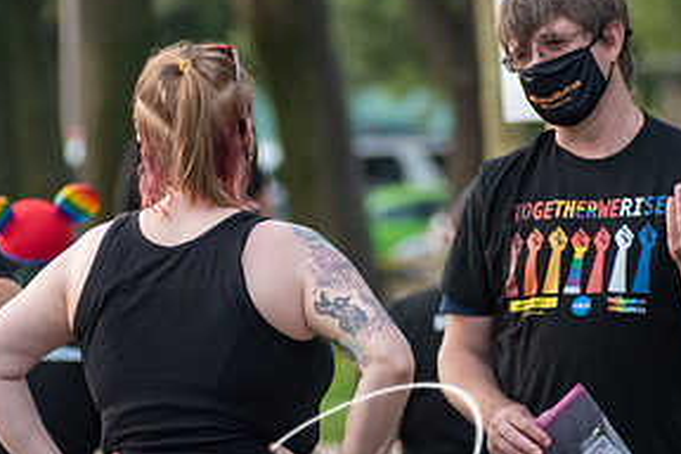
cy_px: 212
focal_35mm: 1067
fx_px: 20183
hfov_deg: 1.9
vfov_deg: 1.3
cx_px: 268
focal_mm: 300
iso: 1600
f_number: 6.3
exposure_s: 1/500
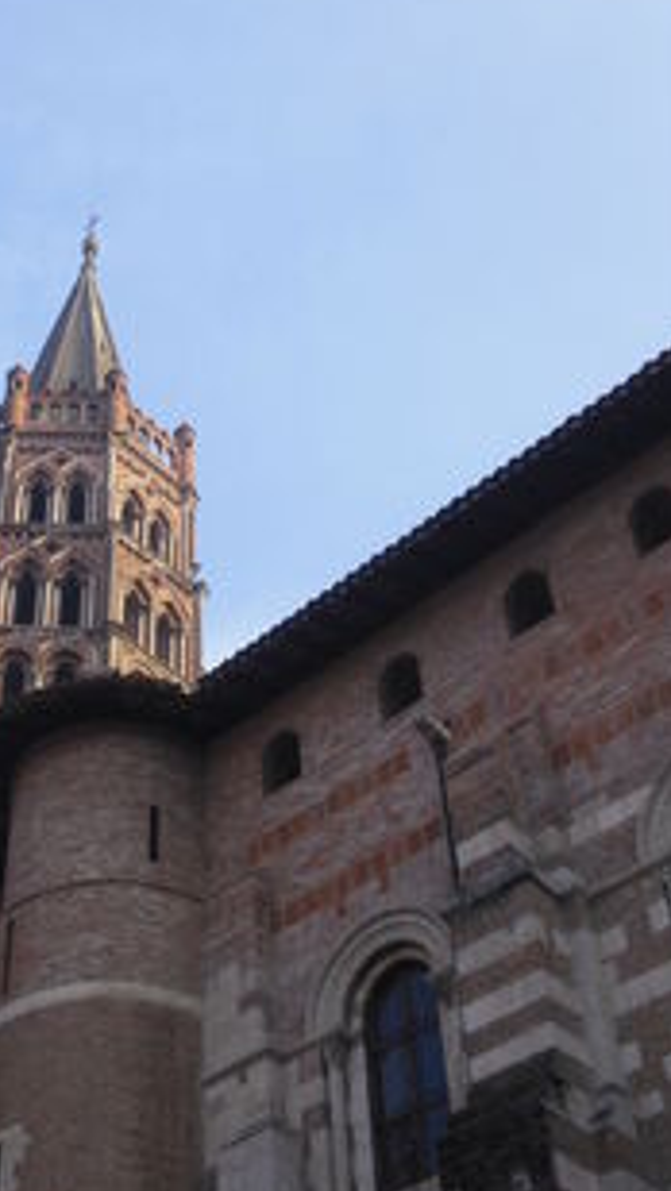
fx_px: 1738
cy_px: 590
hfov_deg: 21.5
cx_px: 100
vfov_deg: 37.8
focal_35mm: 55
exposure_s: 1/400
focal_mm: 6.51
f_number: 3.1
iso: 64
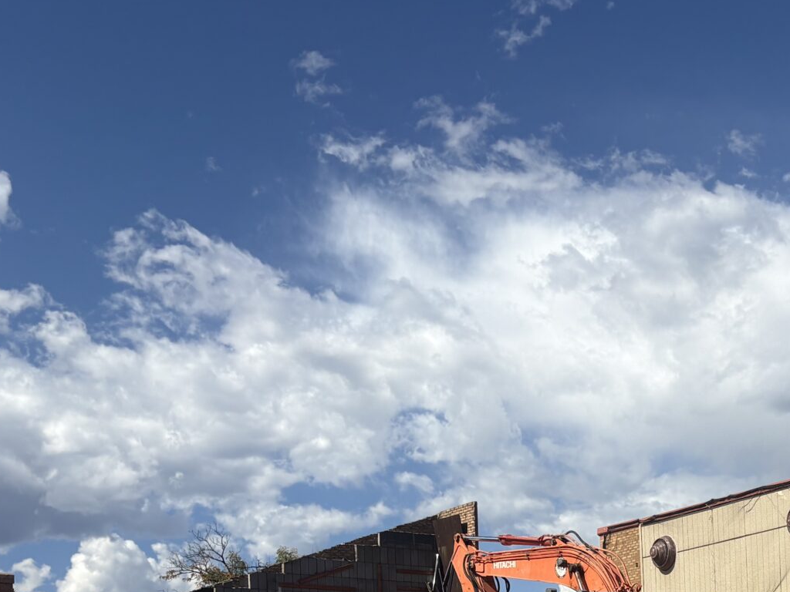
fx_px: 1483
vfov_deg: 21.1
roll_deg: +2.4
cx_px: 730
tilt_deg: +2.9
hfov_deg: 28.5
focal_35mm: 65
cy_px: 699
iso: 50
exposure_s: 1/5348
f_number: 1.6
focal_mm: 5.96
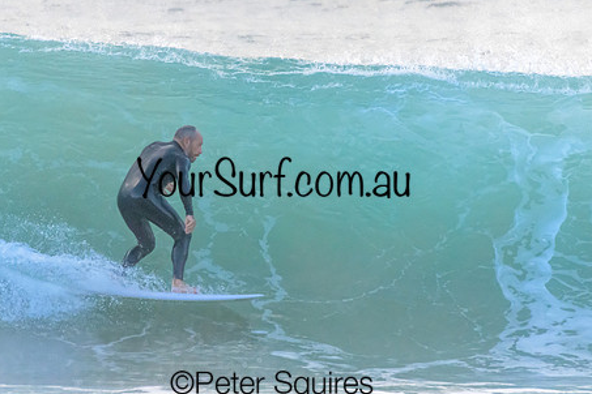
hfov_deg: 2.4
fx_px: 14306
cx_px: 272
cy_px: 166
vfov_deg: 1.6
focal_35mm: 870
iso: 6400
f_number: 11
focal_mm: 680
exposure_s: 1/2000
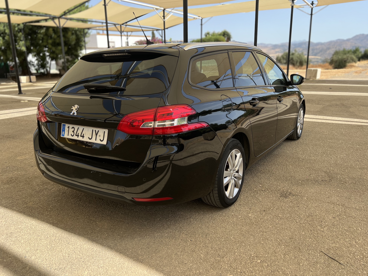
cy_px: 139
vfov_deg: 51.4
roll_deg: +2.6
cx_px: 181
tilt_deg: -16.4
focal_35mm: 27
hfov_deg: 65.3
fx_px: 287
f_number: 1.5
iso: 50
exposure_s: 1/1449
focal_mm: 5.7
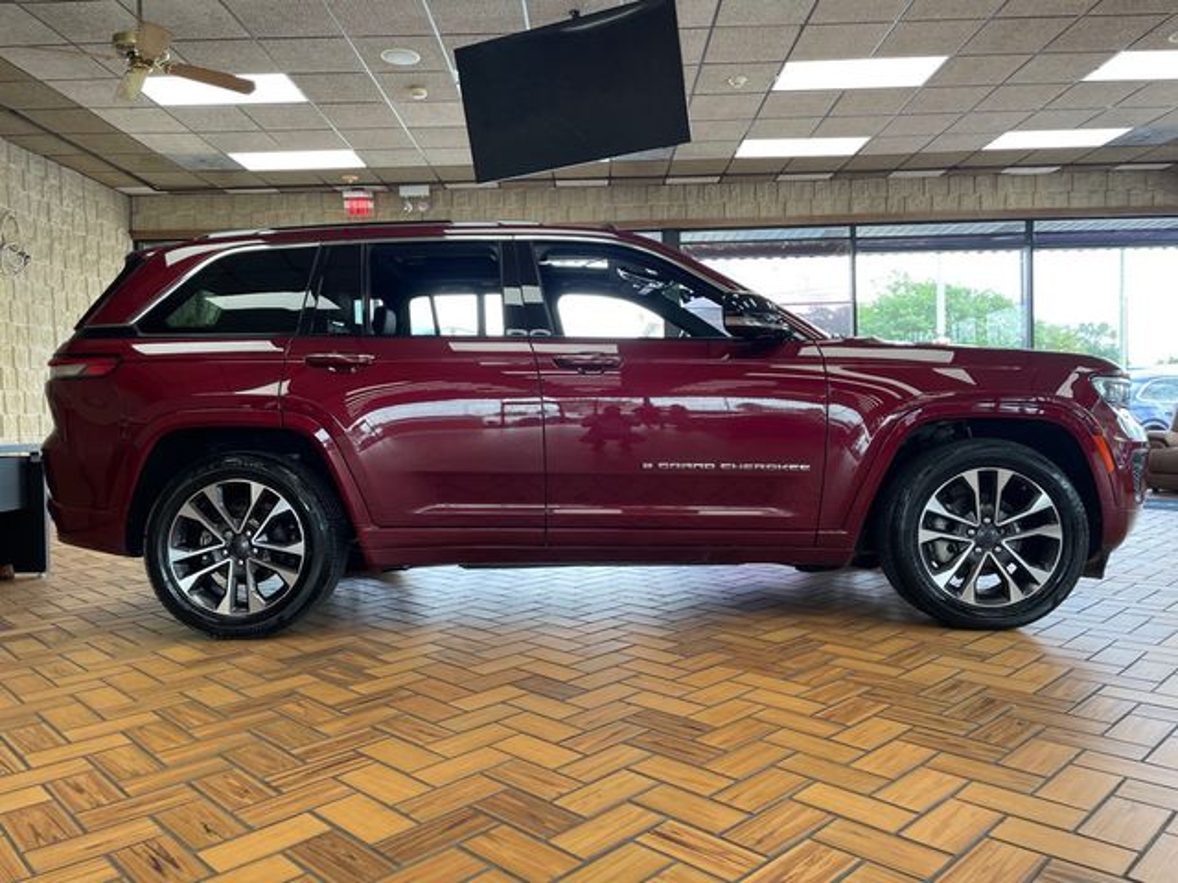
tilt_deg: -1.3
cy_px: 442
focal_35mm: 26
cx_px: 589
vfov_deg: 53.1
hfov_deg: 67.3
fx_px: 885
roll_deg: +1.2
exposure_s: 1/120
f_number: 1.6
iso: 50
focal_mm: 4.2
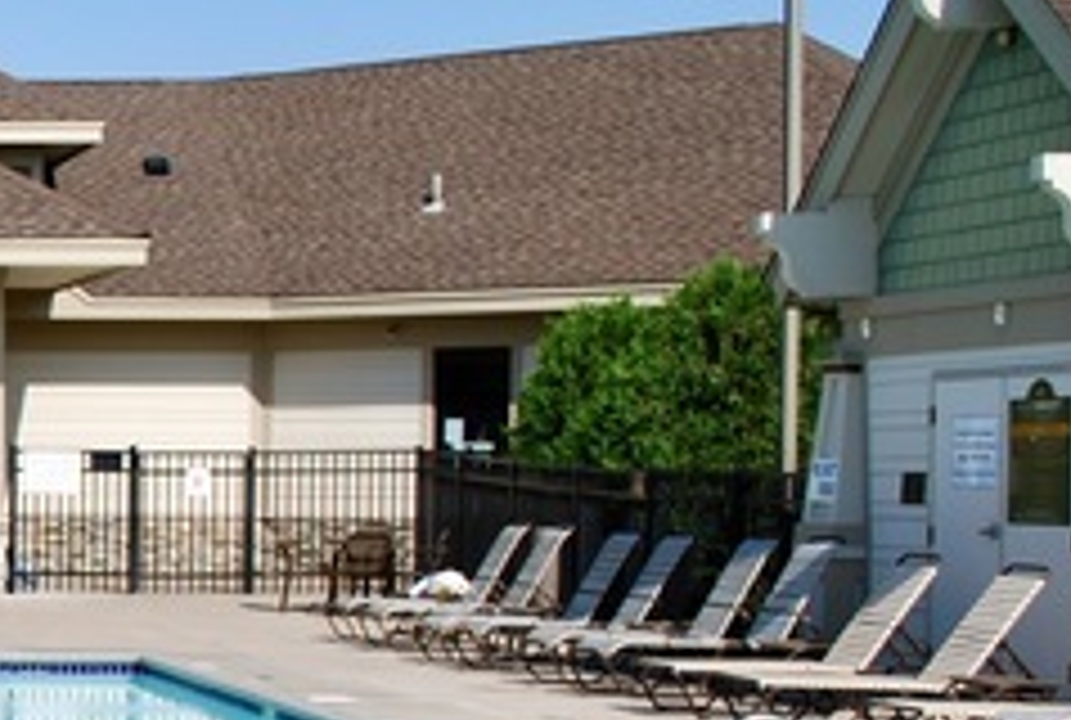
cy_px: 621
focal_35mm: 94
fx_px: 2804
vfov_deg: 14.5
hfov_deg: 18.9
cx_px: -565
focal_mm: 20
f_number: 8
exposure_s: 1/250
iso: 100
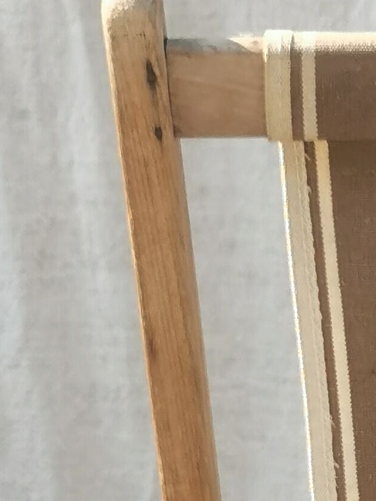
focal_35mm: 276
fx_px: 3996
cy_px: 977
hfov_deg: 5.3
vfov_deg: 6.9
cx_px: 787
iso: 50
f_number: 1.8
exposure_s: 1/646
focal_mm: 5.58
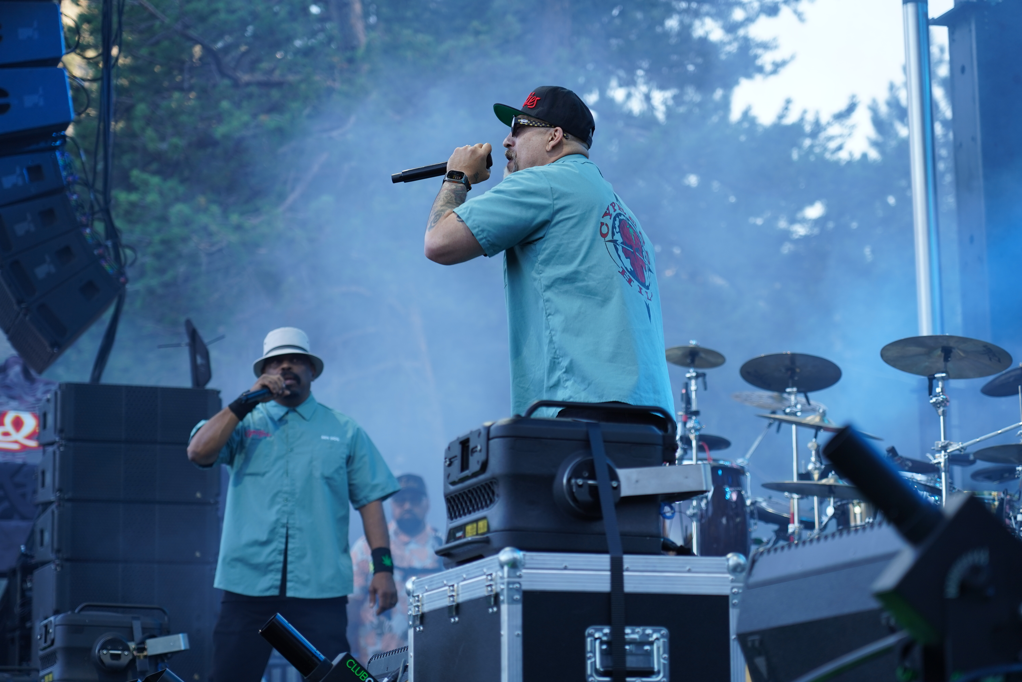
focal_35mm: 105
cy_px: 341
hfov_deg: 19.5
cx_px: 511
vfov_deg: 13.0
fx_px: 2981
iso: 250
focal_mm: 105
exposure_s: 1/125
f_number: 4
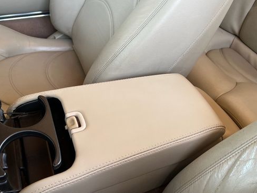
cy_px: 83
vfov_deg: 41.7
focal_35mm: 34
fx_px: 252
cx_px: 106
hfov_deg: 53.6
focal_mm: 5.7
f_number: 1.5
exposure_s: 1/121
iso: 80
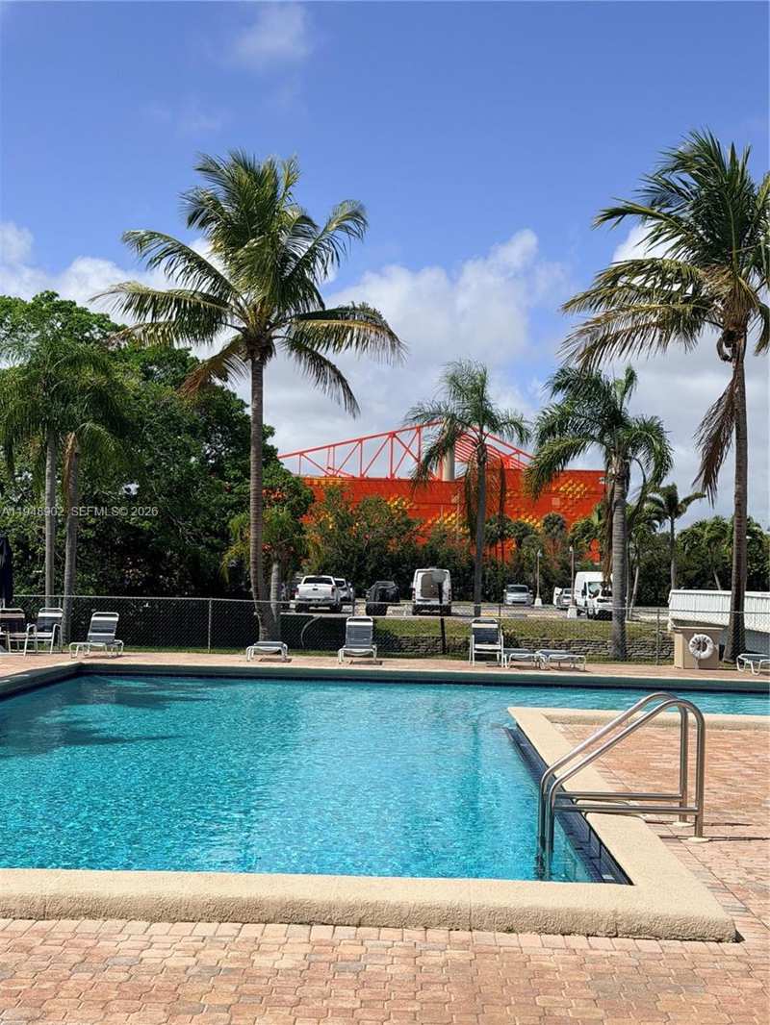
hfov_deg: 30.3
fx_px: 1423
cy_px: 512
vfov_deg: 39.6
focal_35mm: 48
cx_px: 385
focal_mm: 6.76
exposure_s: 1/7874
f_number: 1.78
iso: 64
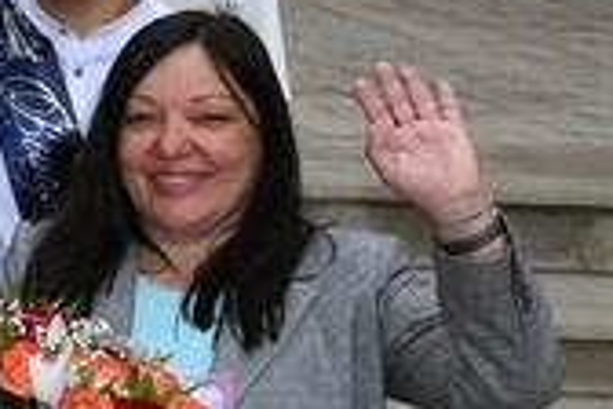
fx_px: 4154
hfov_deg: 7.1
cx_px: -1478
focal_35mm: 244
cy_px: 106
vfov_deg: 5.6
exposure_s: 1/200
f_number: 9
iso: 500
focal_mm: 32
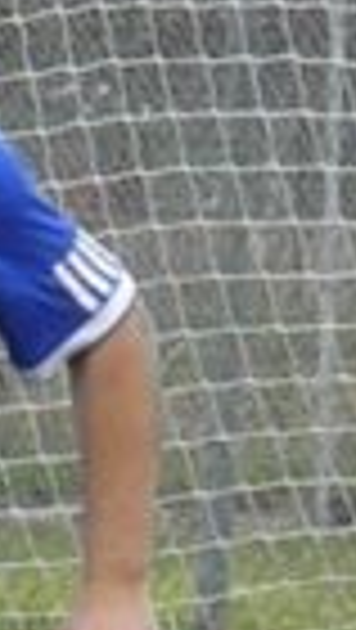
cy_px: 376
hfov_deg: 0.6
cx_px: -640
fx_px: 35743
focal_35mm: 2135
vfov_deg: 1.0
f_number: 5.7
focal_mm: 74.5
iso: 500
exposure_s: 1/1000
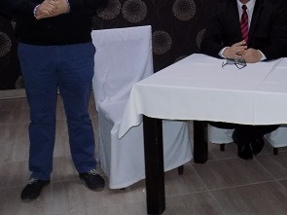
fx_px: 506
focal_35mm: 61
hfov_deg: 30.5
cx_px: 252
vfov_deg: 23.8
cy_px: 57
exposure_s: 1/30
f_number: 3.3
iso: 200
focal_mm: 5.3
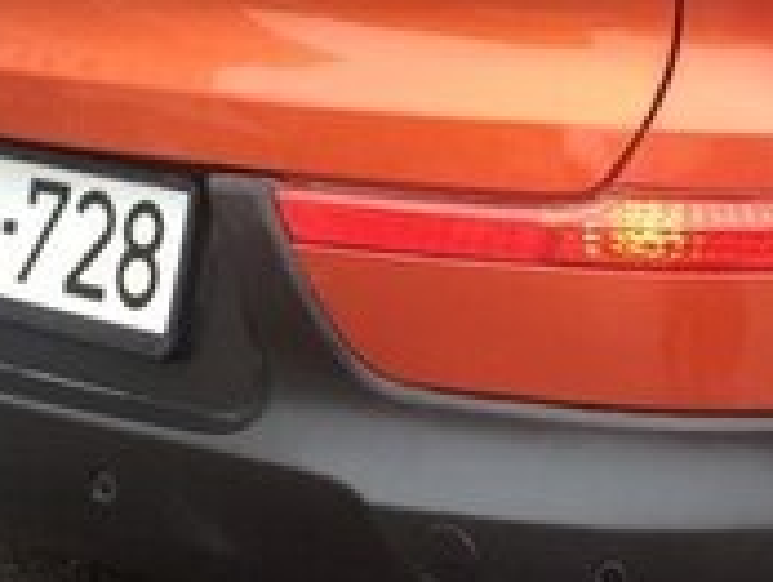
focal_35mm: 110
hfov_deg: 17.5
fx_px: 2460
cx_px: 733
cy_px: -118
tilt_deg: -1.6
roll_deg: +0.2
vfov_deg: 13.1
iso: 32
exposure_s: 1/118
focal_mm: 4.15
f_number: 2.2
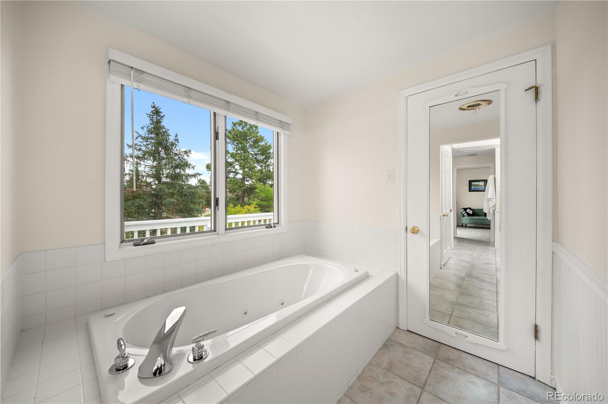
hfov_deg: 112.7
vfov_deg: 89.9
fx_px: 202
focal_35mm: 12
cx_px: 304
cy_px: 202
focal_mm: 12
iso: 400
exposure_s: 1/6
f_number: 11
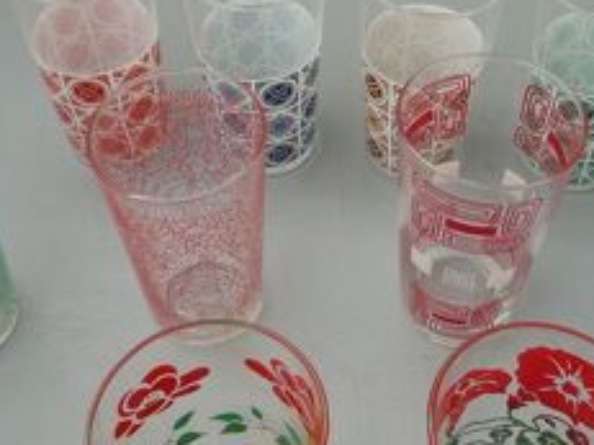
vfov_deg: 27.9
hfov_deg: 36.7
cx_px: 345
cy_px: 177
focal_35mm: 52
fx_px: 892
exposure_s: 1/400
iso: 100
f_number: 2.8
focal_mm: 4.4
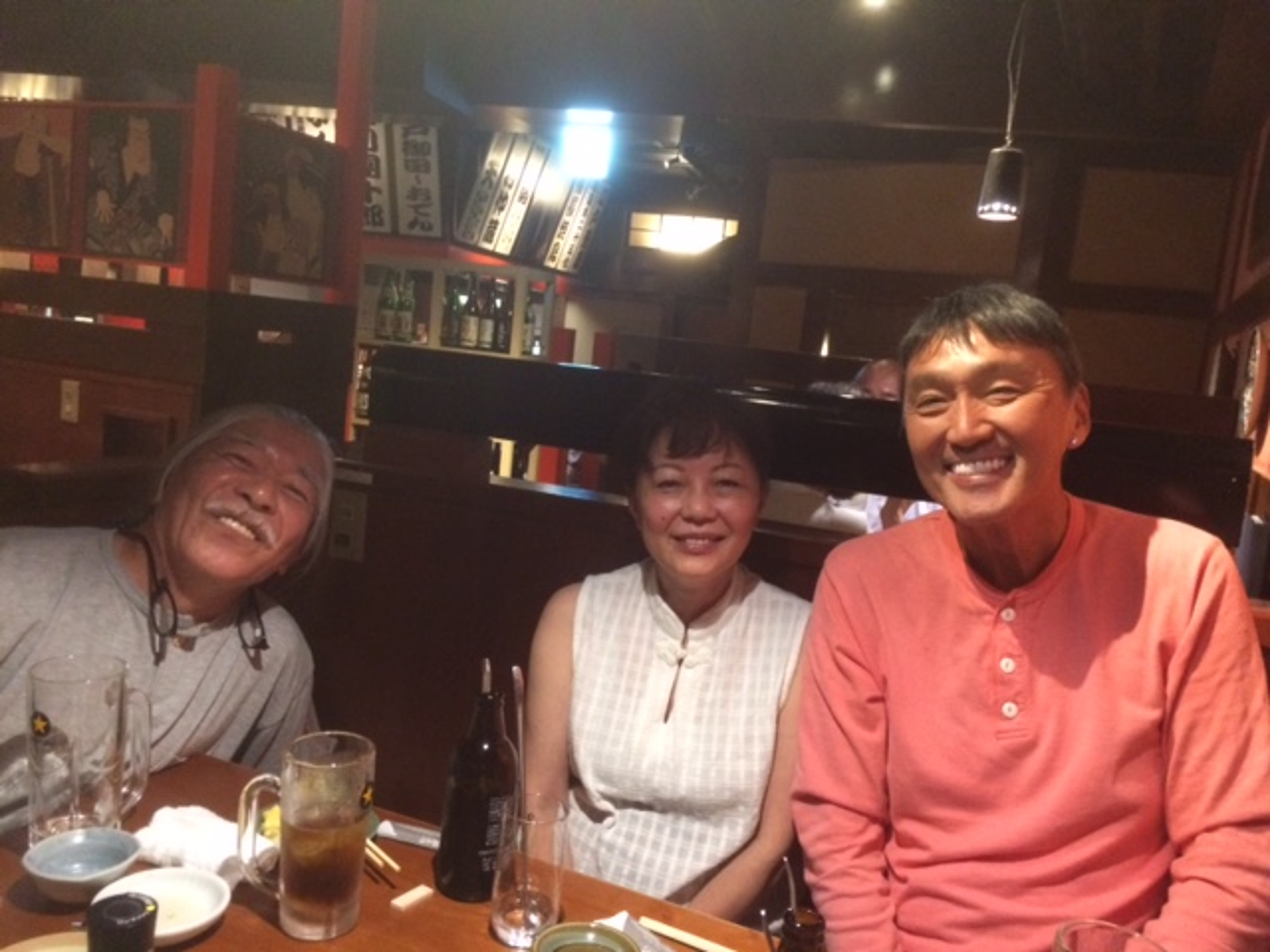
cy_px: 476
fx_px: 1064
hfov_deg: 61.7
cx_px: 635
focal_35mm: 29
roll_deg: -5.6
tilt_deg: -6.3
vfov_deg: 48.2
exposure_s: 1/15
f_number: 2.2
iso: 400
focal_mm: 4.15
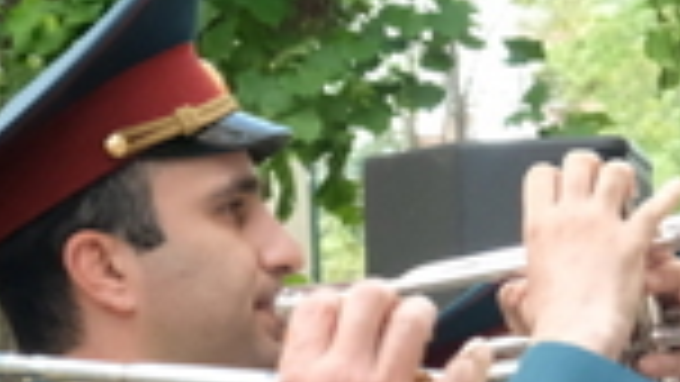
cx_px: 757
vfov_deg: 3.9
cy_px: 800
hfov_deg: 7.0
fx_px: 5518
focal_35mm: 306
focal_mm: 39
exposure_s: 1/550
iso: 4000
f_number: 5.6
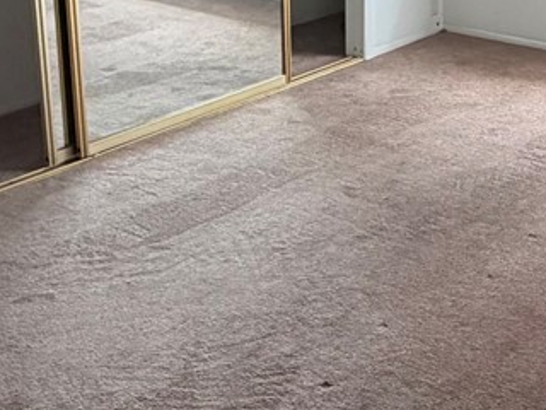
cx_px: 379
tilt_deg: -16.3
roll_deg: -0.2
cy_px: 53
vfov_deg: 20.6
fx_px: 1104
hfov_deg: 27.5
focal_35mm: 70
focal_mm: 2.22
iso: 320
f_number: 2.2
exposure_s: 1/121
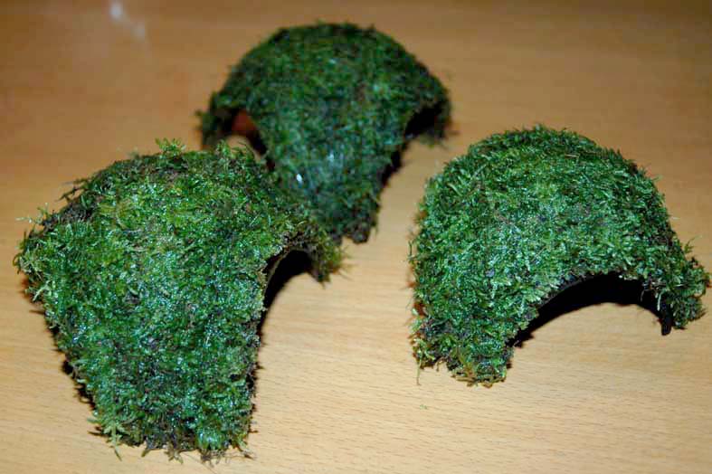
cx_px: 356
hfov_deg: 42.3
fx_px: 919
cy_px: 237
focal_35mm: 46
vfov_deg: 28.9
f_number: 4
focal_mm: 31
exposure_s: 1/60
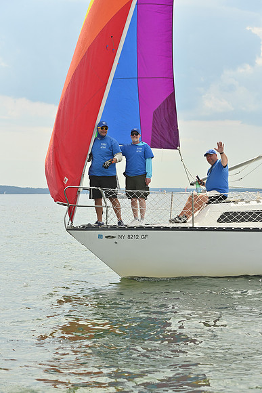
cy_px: 196
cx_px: 131
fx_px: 1091
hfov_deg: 13.7
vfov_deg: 20.4
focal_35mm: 100
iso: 320
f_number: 7.1
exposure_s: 1/1250
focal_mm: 100
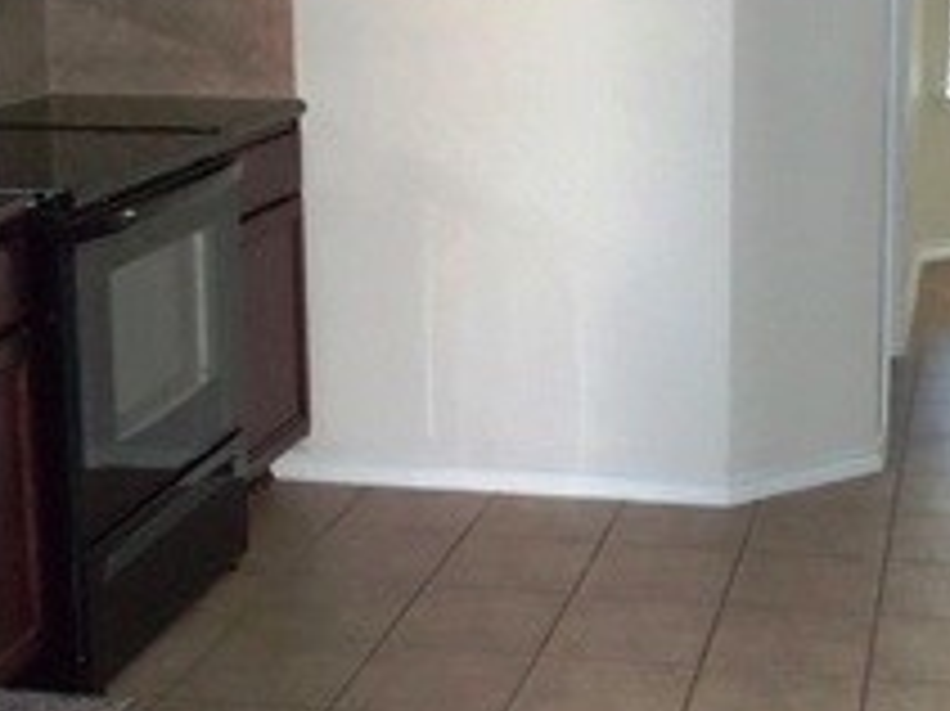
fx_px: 1920
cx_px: 626
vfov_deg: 20.8
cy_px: 184
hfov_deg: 27.6
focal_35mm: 70
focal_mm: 5.9
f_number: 3.3
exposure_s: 1/30
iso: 320
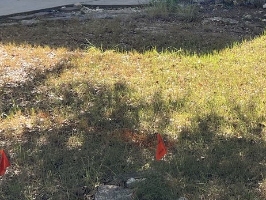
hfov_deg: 23.8
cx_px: 211
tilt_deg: +1.6
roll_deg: +0.4
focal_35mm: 81
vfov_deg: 17.3
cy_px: -51
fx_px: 623
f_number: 1.5
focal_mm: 5.7
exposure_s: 1/808
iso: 50
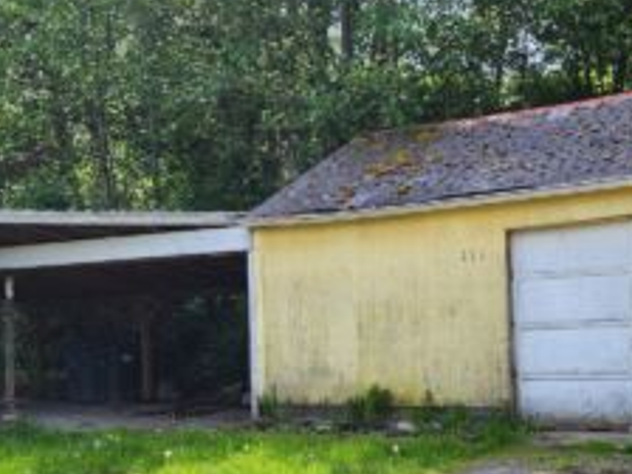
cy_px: 339
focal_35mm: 41
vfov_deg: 34.6
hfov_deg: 45.1
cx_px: 420
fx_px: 749
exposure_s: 1/345
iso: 12
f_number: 1.8
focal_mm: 6.4
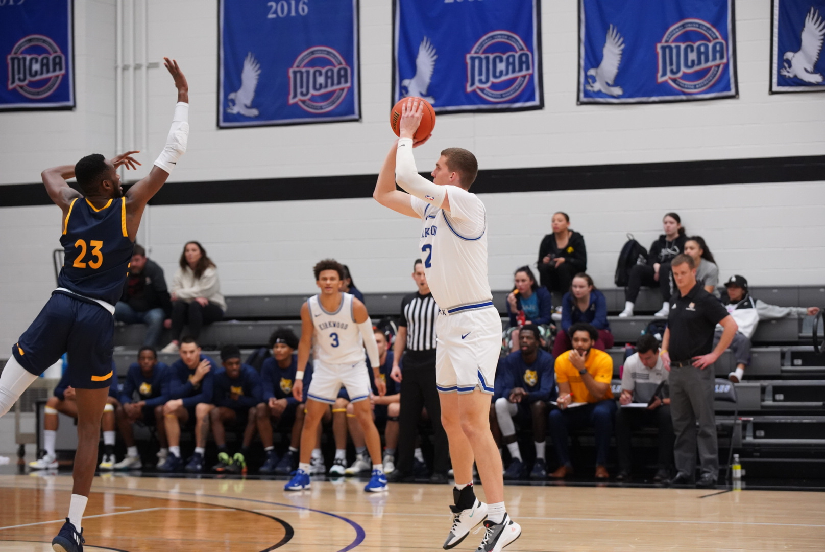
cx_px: 412
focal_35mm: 100
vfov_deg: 13.7
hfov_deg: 20.4
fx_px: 2293
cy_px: 276
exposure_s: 1/1000
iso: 6400
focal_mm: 100
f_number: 3.2
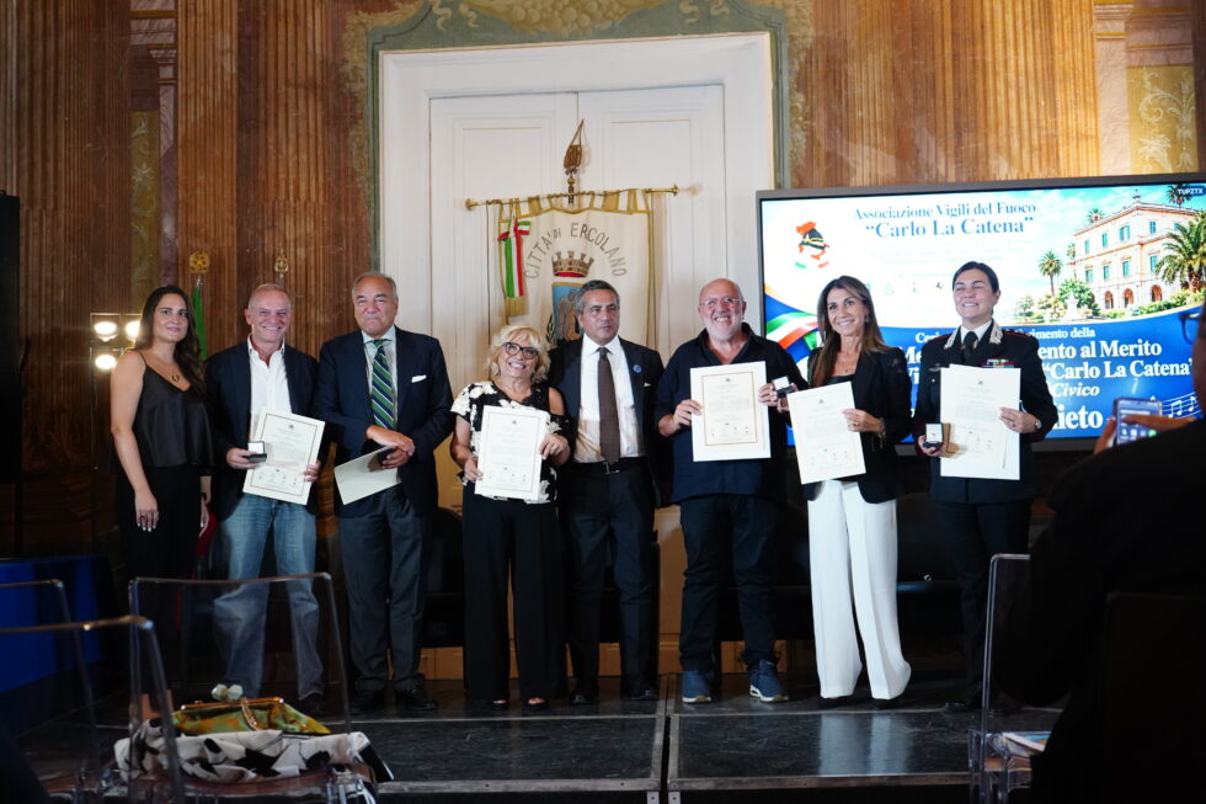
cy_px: 402
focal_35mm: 41
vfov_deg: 32.6
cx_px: 603
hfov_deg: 47.4
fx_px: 1373
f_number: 4.5
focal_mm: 41
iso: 6400
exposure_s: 1/160
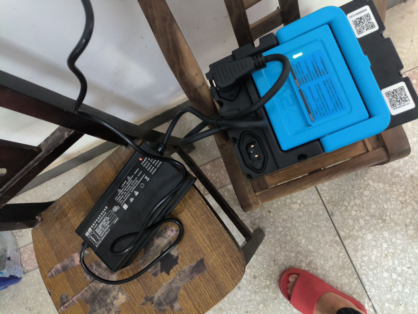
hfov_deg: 73.9
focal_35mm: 23
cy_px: 157
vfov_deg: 58.9
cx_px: 209
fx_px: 278
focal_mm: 4.69
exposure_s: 1/25
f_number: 1.79
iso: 913
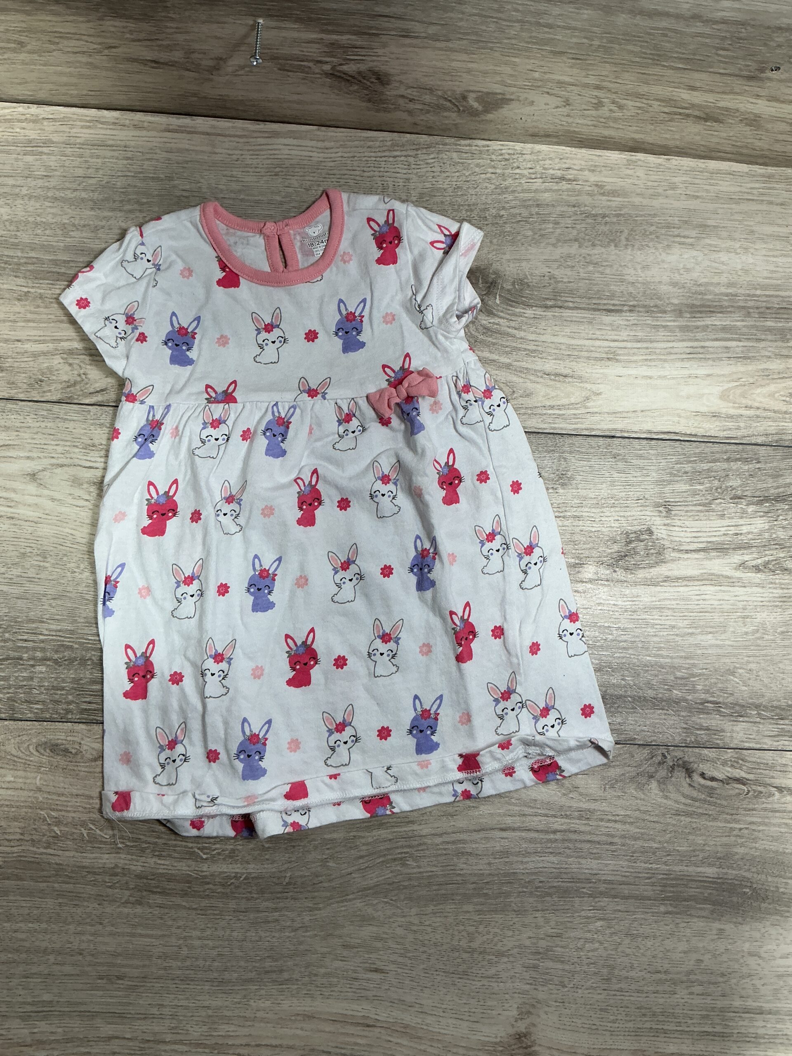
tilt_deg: -83.3
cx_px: 396
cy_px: 528
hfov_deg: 48.2
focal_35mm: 29
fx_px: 885
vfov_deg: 61.7
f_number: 1.8
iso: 32
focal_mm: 3
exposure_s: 1/50
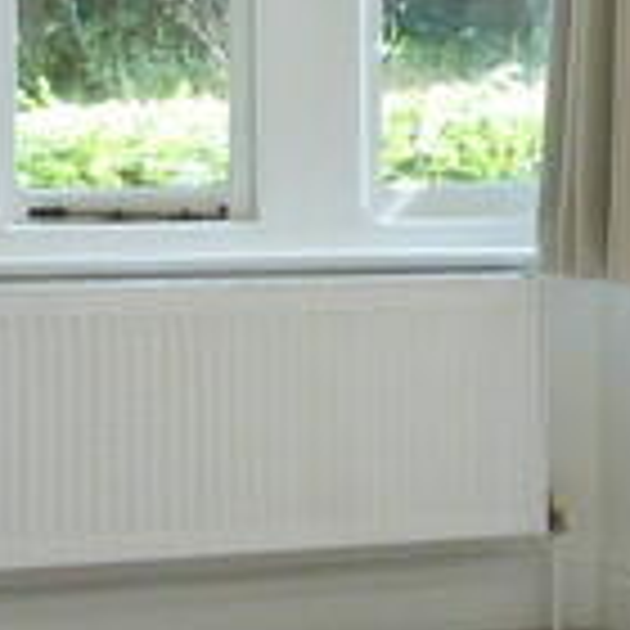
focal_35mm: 162
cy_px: 207
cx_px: 1238
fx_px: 3336
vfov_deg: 10.8
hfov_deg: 10.0
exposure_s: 1/60
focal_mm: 4.5
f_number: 2.8
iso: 160
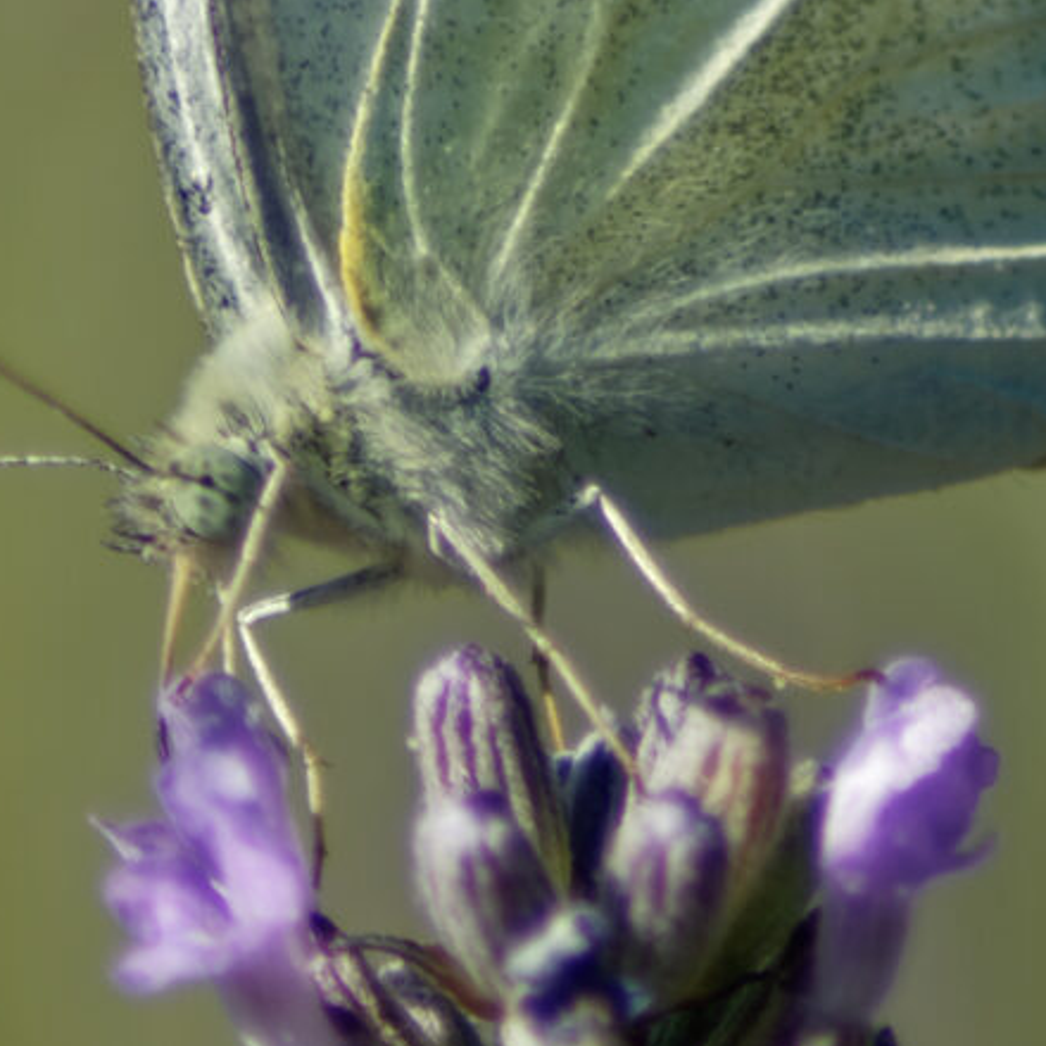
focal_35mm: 2225
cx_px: 271
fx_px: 76066
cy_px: 256
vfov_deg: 0.8
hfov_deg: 0.8
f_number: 5.6
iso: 100
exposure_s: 1/640
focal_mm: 300
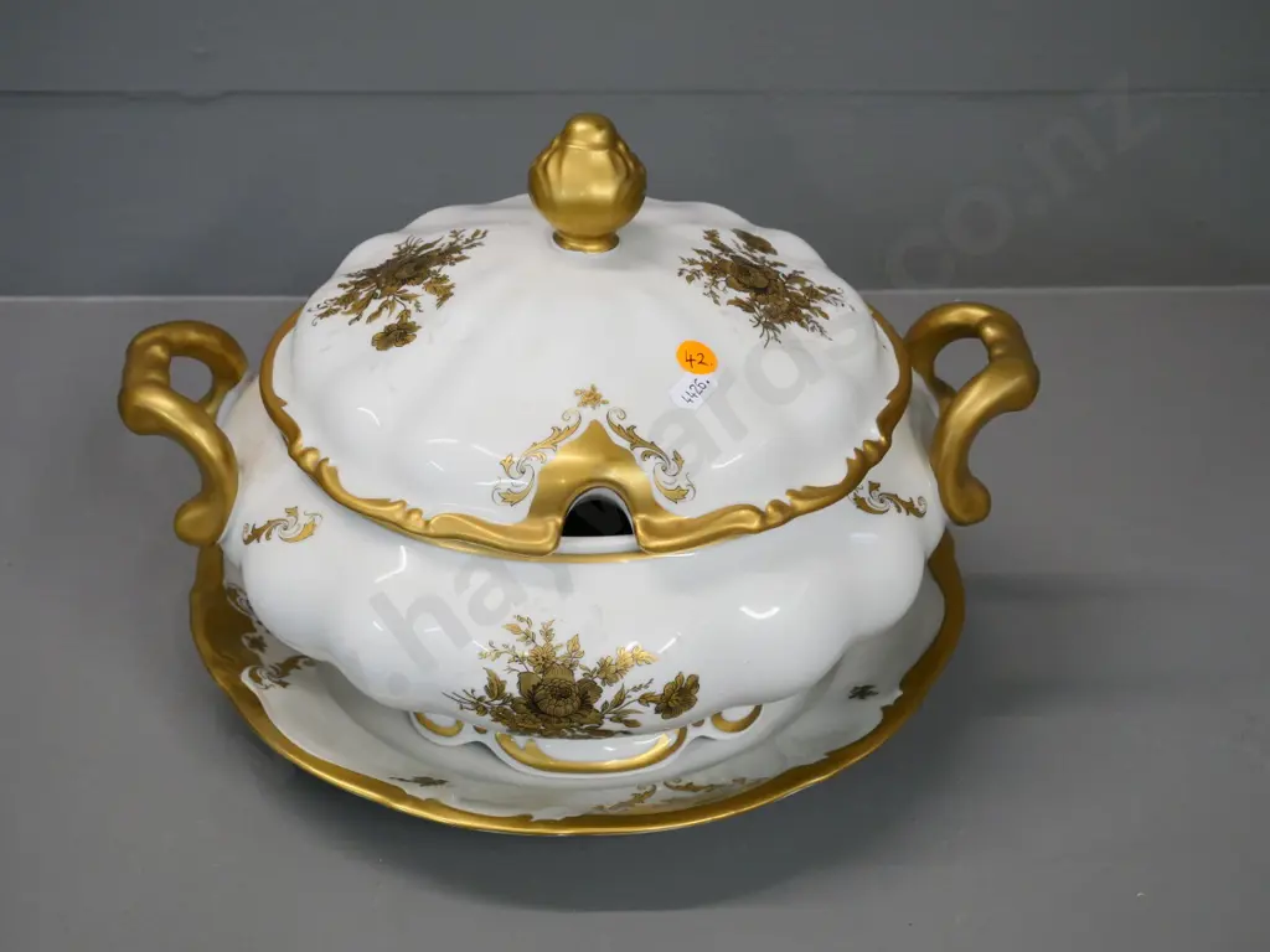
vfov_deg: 26.1
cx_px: 635
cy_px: 476
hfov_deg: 34.3
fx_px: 2055
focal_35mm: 56
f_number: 5.6
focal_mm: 28
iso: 1600
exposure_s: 1/60
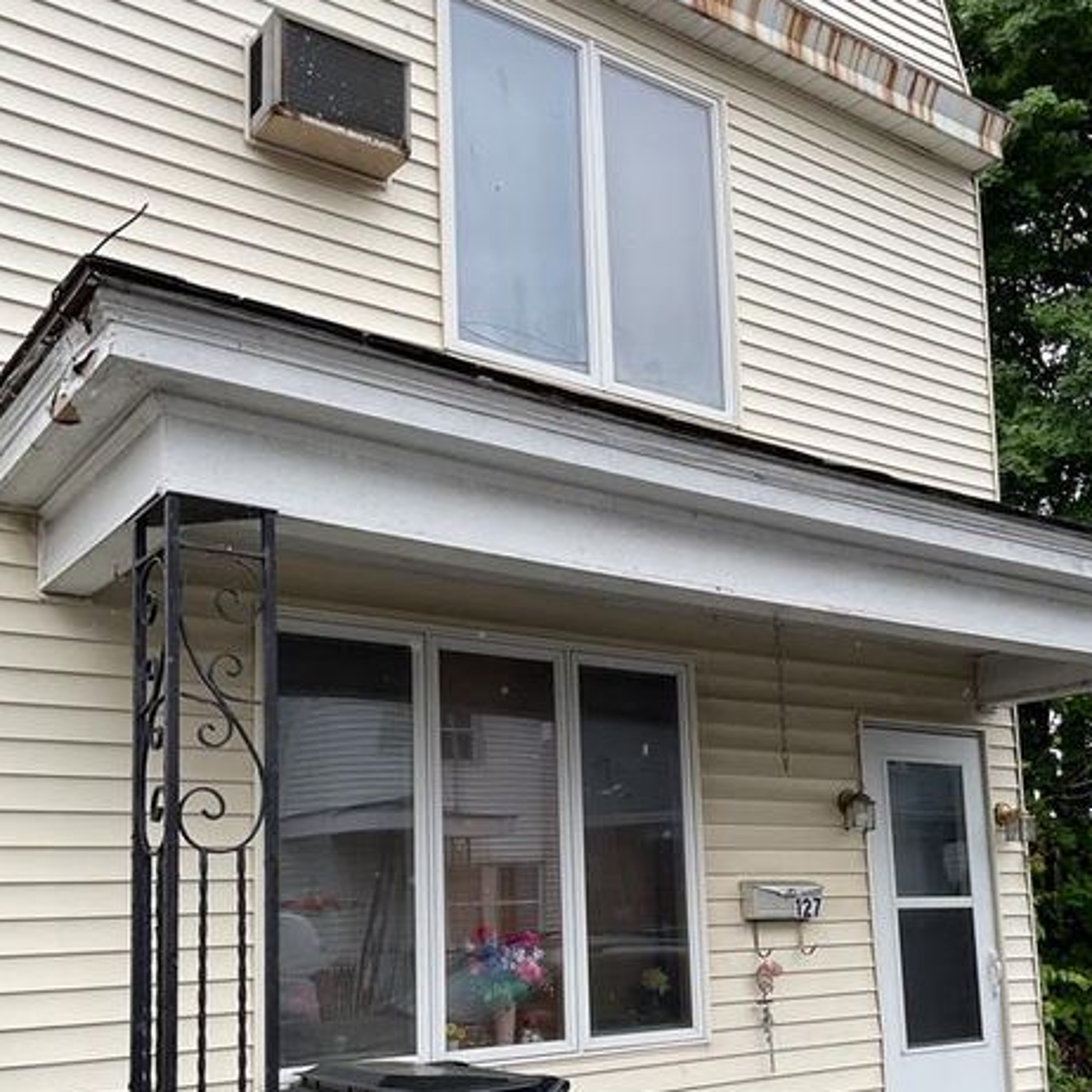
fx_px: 1321
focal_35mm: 37
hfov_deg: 44.9
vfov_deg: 44.1
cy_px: 753
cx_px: 570
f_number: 1.8
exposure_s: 1/242
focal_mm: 3
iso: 16
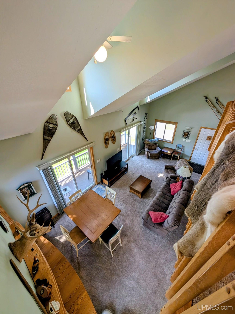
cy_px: 157
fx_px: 109
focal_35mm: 12
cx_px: 118
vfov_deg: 110.5
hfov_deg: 94.5
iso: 82
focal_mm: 2.02
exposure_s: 1/171
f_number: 1.7
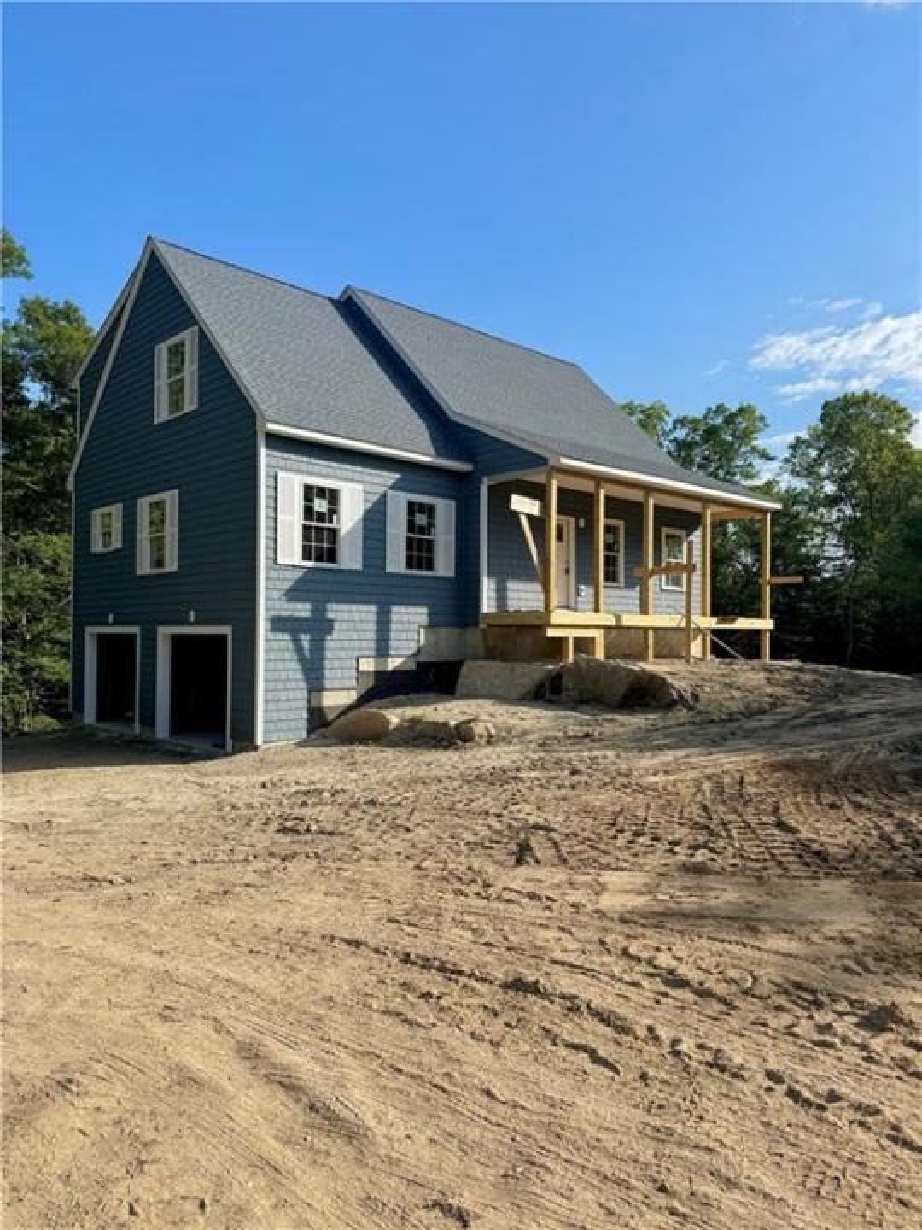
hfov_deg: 56.8
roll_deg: -0.6
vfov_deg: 71.6
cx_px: 461
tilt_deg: +1.7
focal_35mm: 24
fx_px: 852
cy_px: 615
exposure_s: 1/3584
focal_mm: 6.76
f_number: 1.78
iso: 80
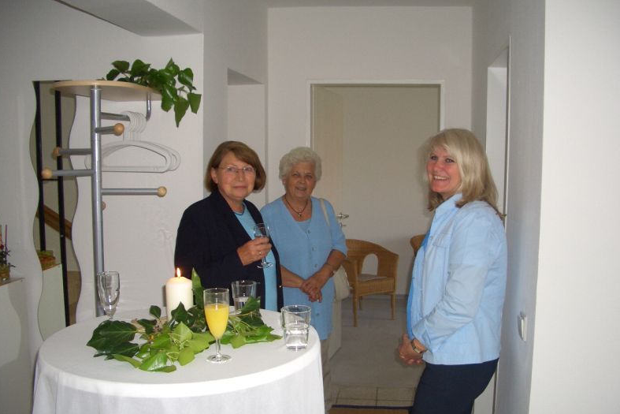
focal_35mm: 37
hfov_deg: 51.9
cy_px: 236
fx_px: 637
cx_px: 311
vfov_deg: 35.9
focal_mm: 5.8
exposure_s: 1/60
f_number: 2.6
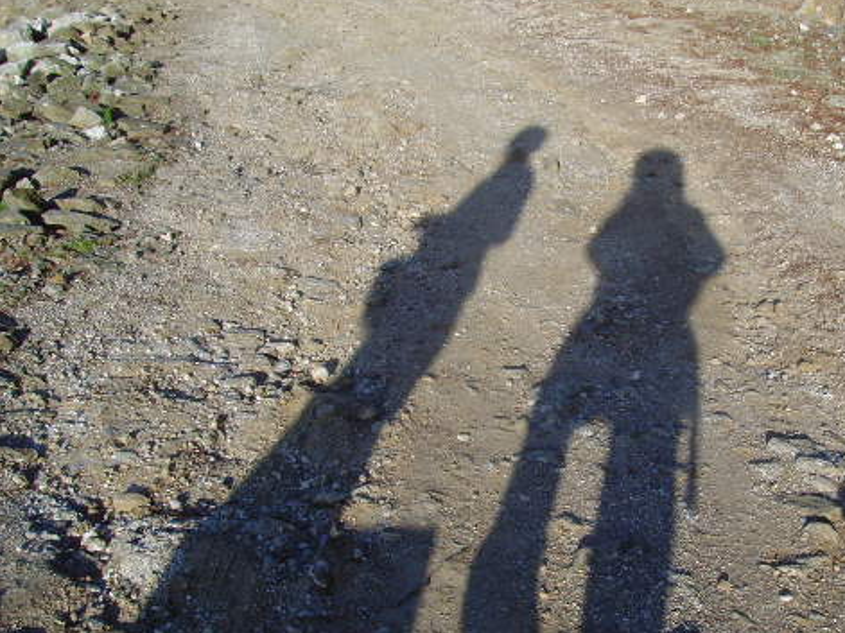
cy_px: 362
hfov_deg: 35.8
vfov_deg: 27.5
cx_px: 572
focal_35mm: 53
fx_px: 1293
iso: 80
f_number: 6.3
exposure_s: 1/180
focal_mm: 6.6
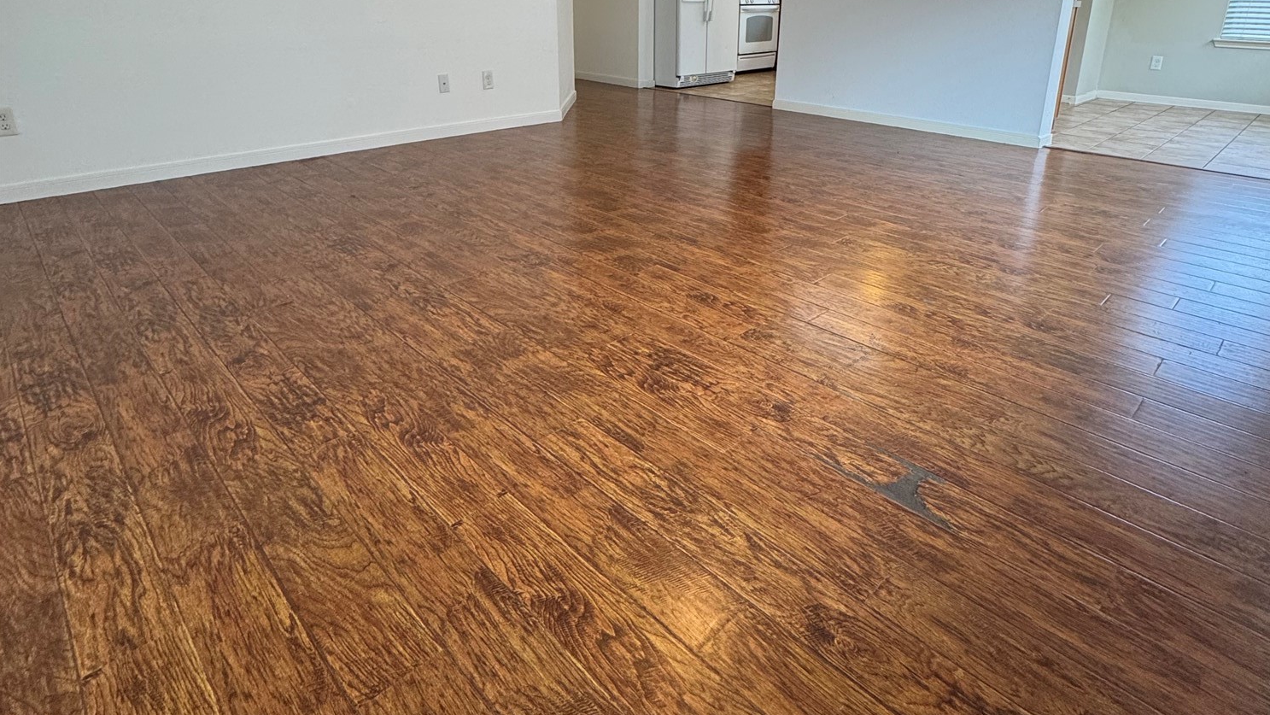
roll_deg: -0.5
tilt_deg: -16.3
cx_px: 655
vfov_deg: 51.8
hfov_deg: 83.8
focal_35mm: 21
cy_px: 199
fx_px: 707
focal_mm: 2.22
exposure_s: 1/120
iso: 200
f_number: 2.2
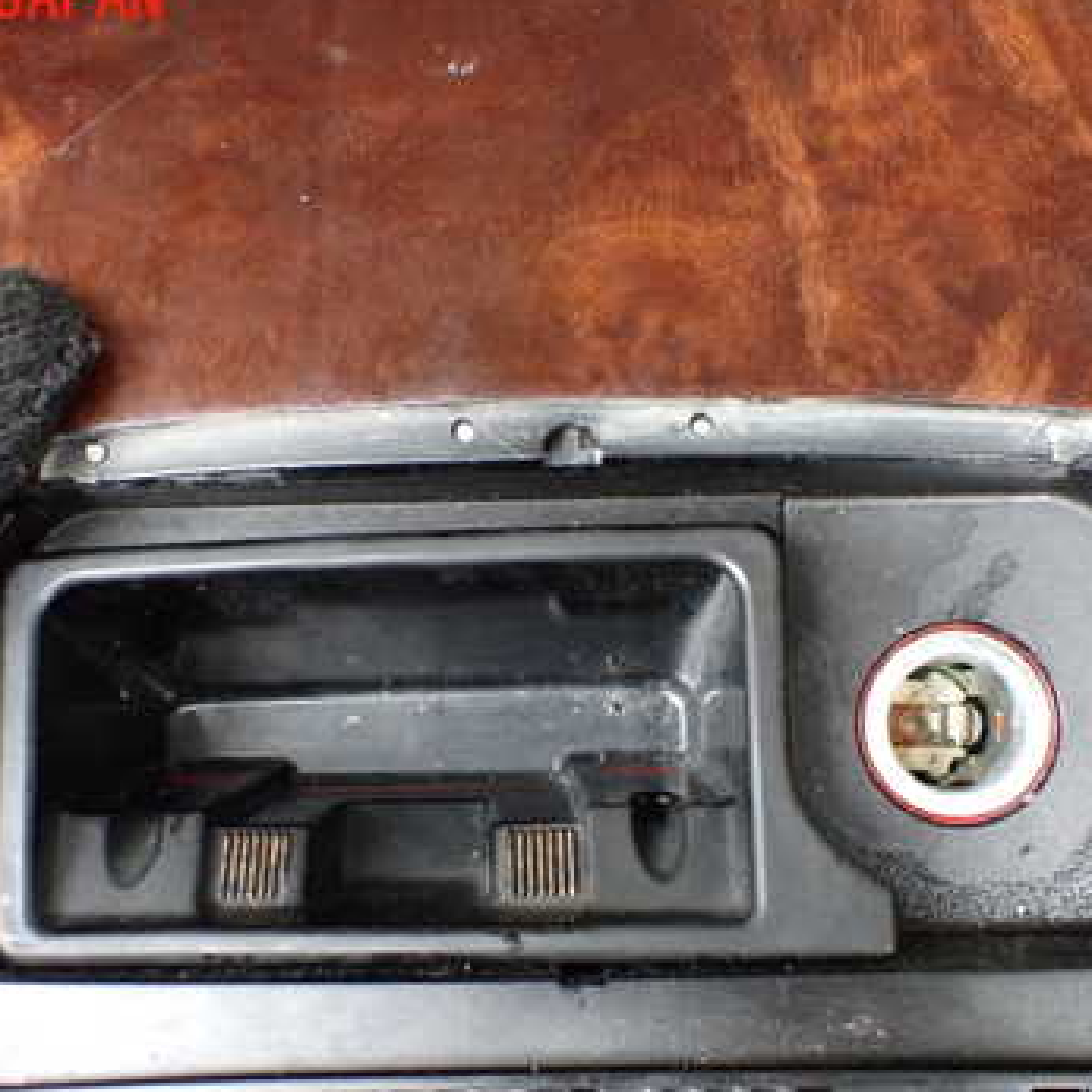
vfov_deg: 36.6
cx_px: 537
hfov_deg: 36.8
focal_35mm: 46
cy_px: 669
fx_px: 1642
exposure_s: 1/50
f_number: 2.3
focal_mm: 5.4
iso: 800
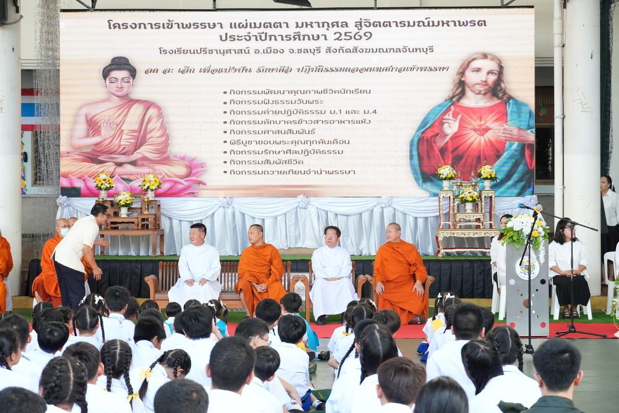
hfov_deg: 23.8
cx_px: 310
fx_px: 1470
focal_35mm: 86
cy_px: 206
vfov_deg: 16.0
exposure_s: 1/125
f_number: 5.6
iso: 1600
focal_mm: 57
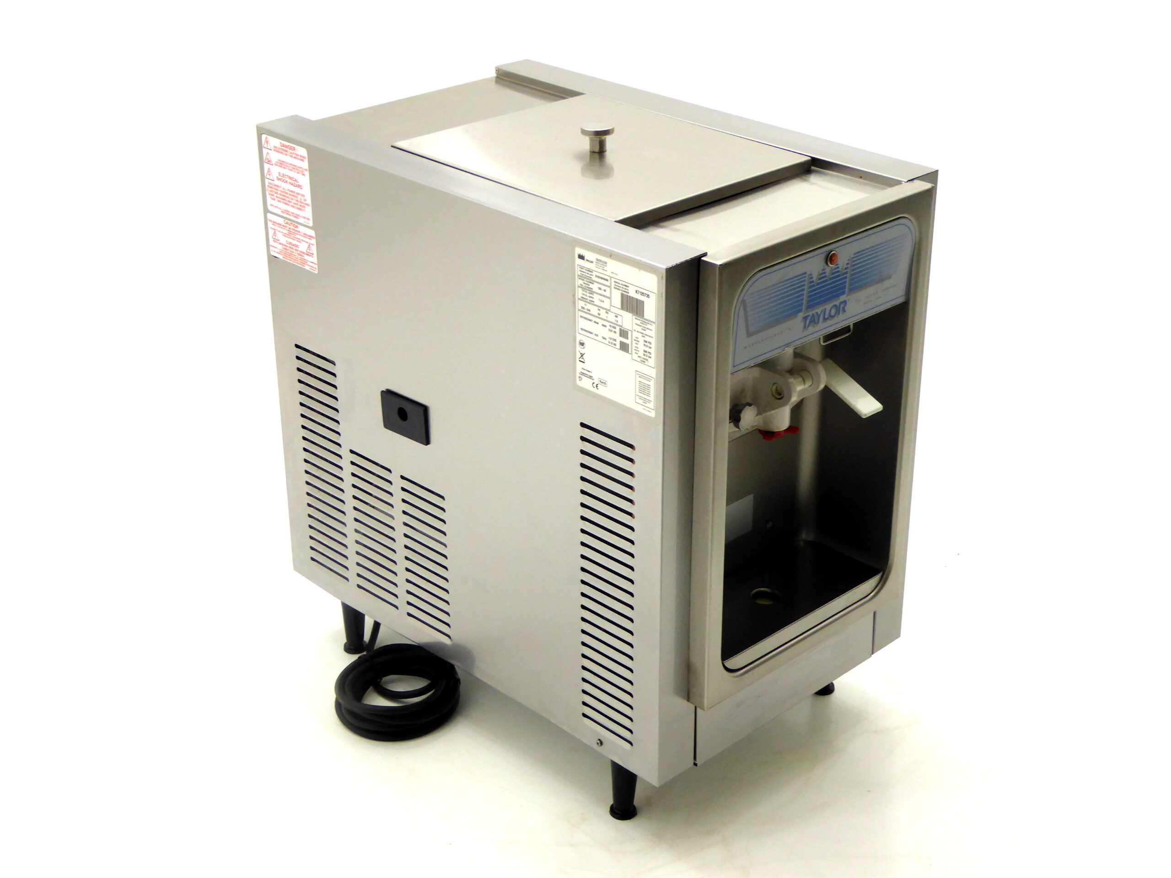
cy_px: 439
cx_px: 586
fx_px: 1827
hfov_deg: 35.5
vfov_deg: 27.0
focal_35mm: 54
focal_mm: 9.6
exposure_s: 1/60
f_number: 4.1
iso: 160
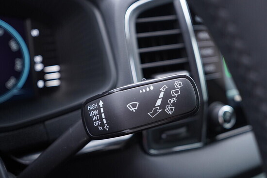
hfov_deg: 53.1
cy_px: 89
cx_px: 134
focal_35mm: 36
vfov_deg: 36.9
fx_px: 267
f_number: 2.8
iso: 500
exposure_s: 1/40
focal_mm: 24
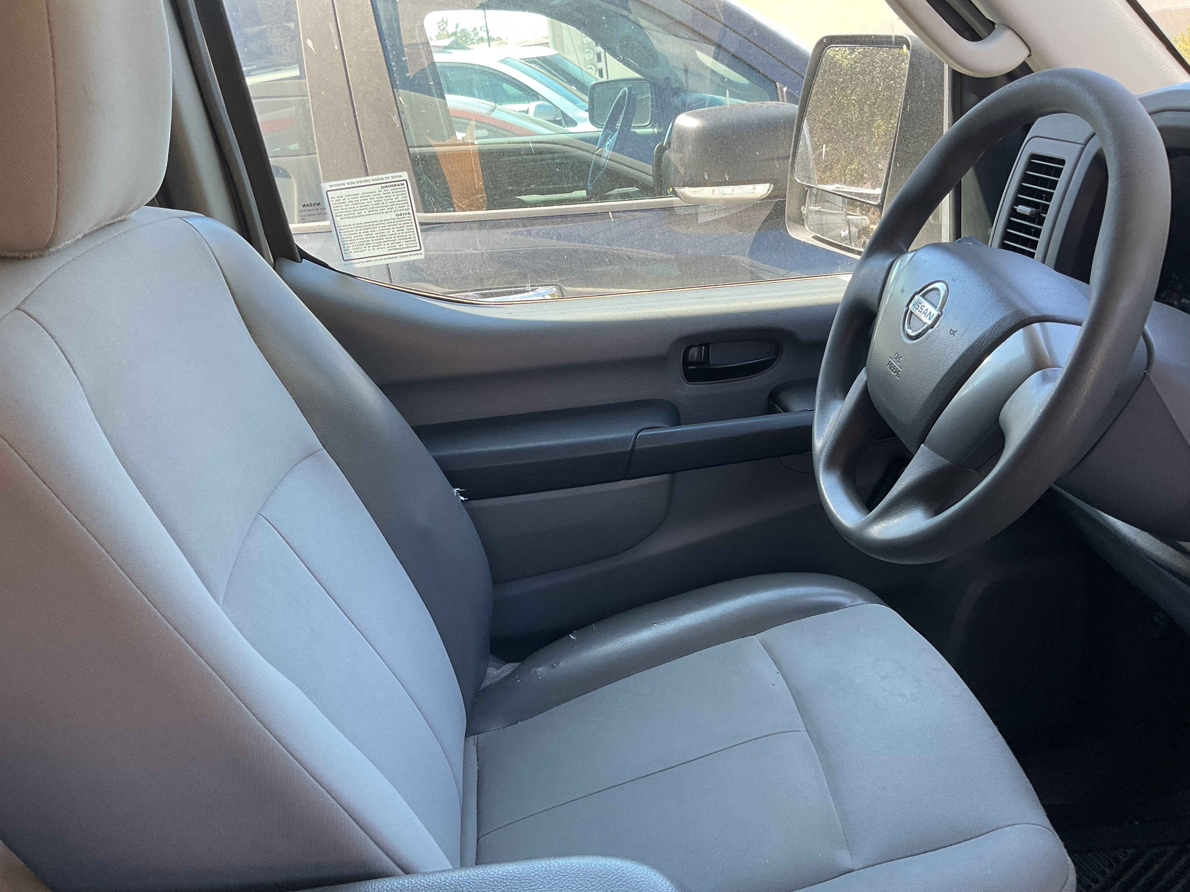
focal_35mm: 29
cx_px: 595
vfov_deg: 48.2
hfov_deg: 61.7
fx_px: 997
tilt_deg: -20.3
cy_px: 446
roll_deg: +7.9
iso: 50
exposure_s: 1/120
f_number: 1.8
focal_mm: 3
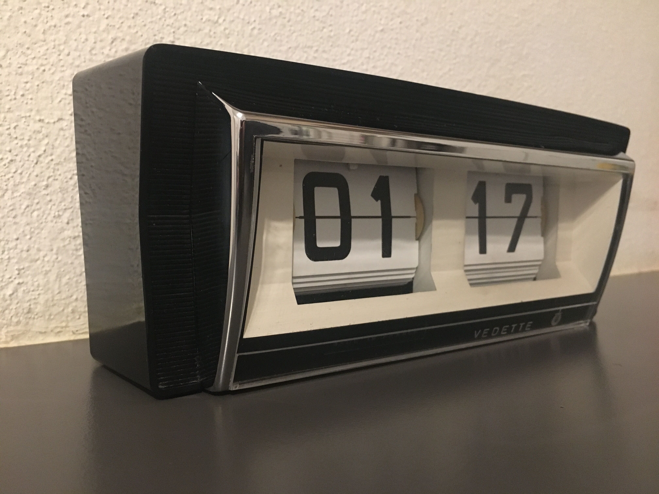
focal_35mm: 29
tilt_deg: -3.7
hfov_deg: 61.7
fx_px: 552
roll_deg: +0.3
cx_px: 330
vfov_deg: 48.2
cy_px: 247
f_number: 2.2
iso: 320
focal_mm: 4.15
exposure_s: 1/17
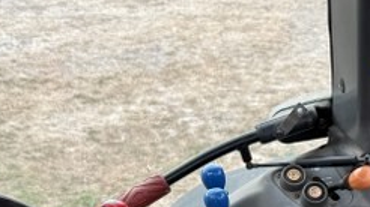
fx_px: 833
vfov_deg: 13.2
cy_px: 339
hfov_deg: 24.7
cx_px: 290
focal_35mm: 85
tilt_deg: -33.9
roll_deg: -2.1
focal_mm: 6.76
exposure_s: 1/416
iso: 80
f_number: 1.78
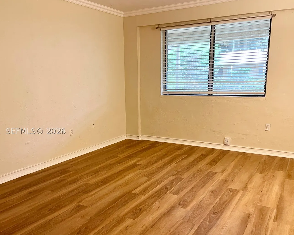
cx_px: 135
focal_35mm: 30
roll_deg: +1.5
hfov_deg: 58.7
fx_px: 261
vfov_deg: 48.4
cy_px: 131
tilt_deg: -11.7
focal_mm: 5.1
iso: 200
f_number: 1.6
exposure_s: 1/60
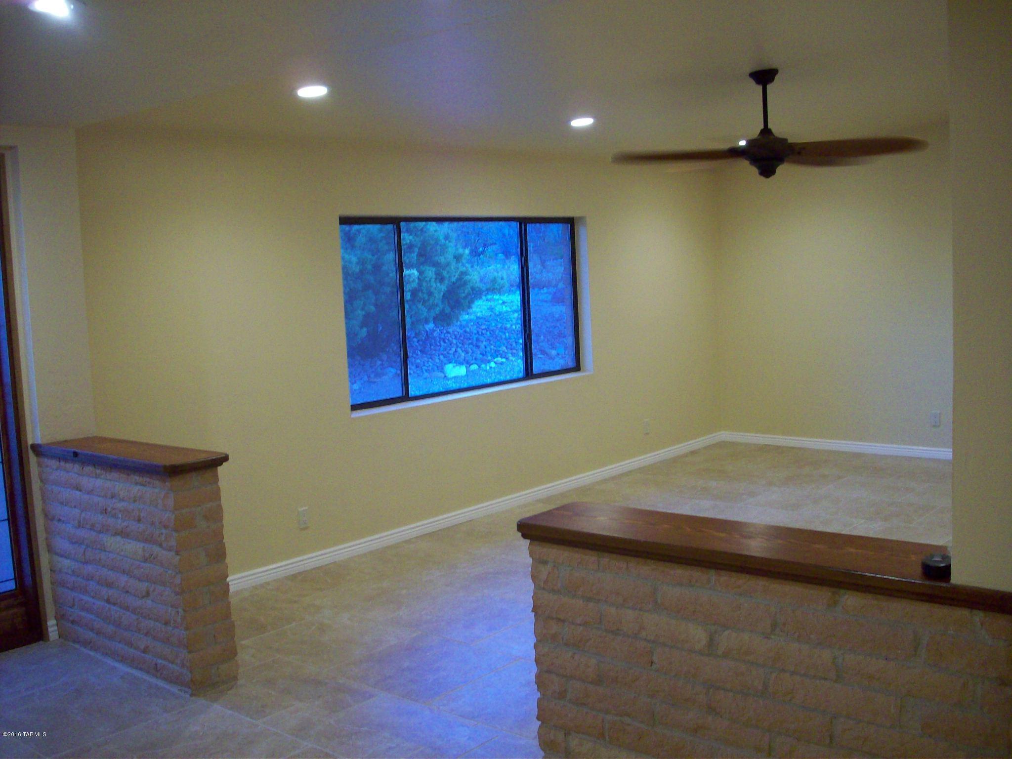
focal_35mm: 37
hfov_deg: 50.1
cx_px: 506
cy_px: 380
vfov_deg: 38.7
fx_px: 1082
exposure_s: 1/16.4
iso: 160
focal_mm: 6.2
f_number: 2.8
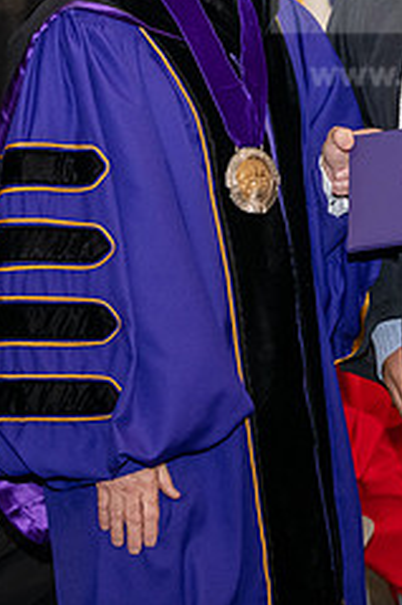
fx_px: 2851
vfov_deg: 12.1
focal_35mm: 170
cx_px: 195
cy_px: 128
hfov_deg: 8.1
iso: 2500
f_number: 5
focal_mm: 70
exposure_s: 1/200
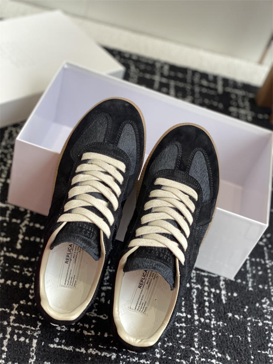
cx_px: 136
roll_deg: -19.6
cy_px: 182
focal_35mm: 52
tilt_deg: -39.4
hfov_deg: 28.0
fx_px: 547
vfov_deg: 36.8
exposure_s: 1/122
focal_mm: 6
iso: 32
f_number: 2
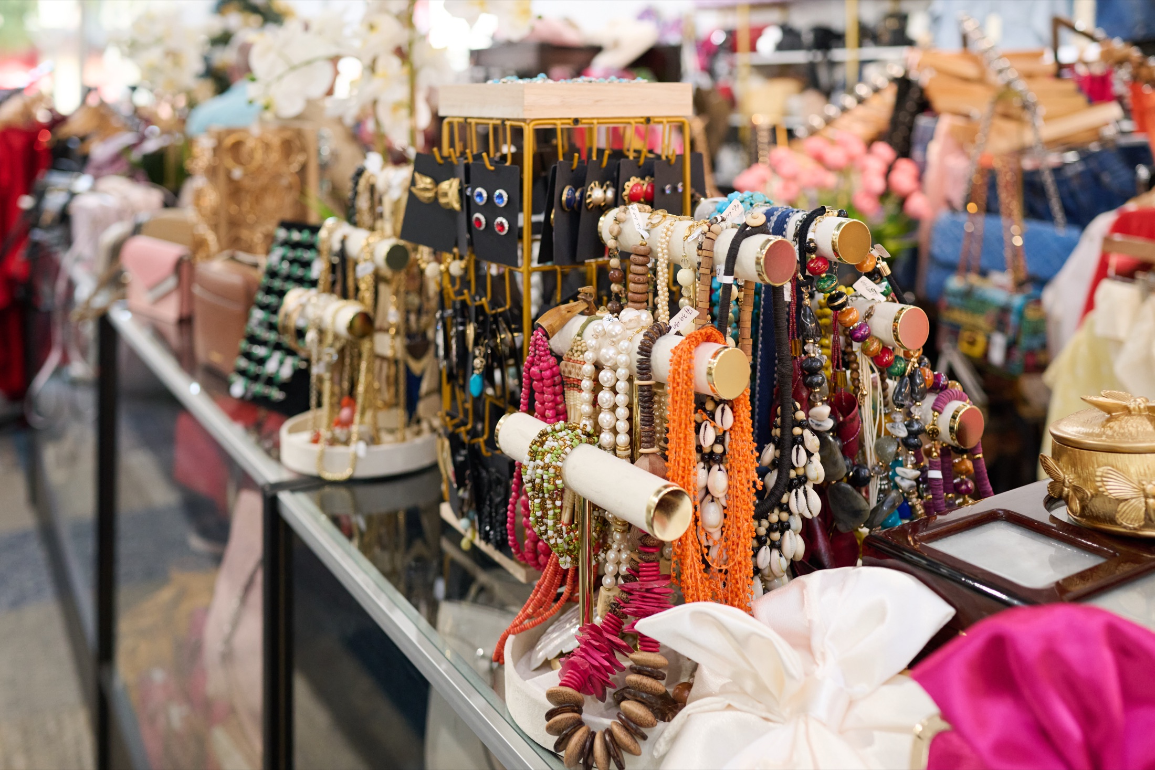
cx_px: 578
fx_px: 1123
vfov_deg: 37.9
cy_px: 385
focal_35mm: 35
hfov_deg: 54.4
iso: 800
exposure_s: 1/100
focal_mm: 35
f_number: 2.8
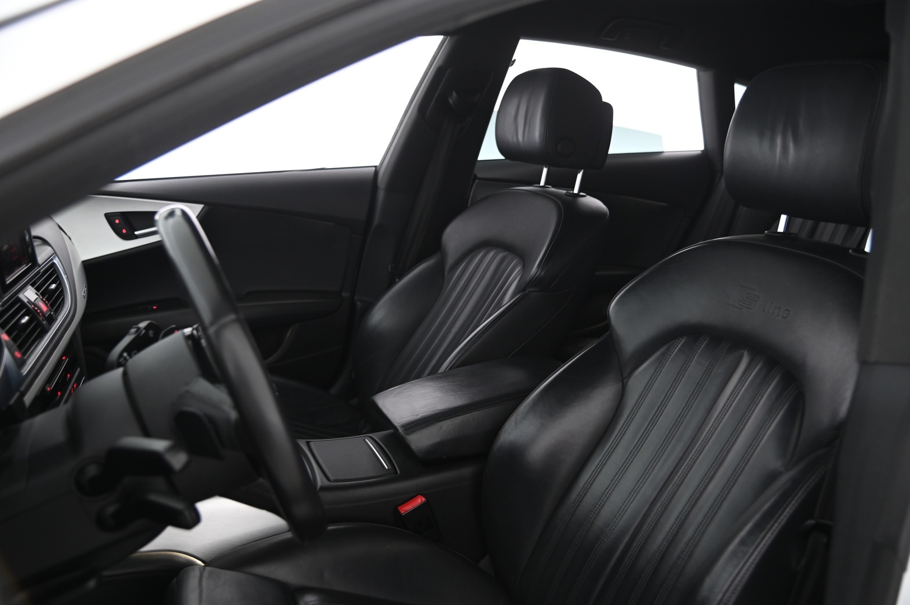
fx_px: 859
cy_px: 302
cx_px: 455
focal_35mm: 34
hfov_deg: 55.8
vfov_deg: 38.8
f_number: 4
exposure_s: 1/13
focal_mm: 34
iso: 1000
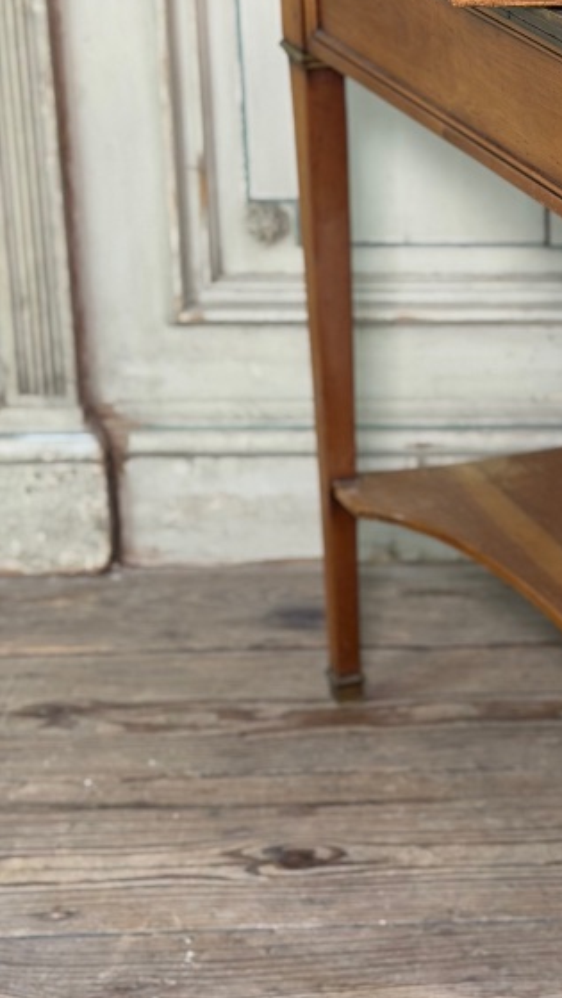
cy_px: 421
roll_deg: -0.5
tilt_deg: -19.9
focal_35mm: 112
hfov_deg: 10.5
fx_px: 2967
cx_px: 801
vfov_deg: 19.1
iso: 160
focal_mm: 6.76
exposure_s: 1/50
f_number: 1.78
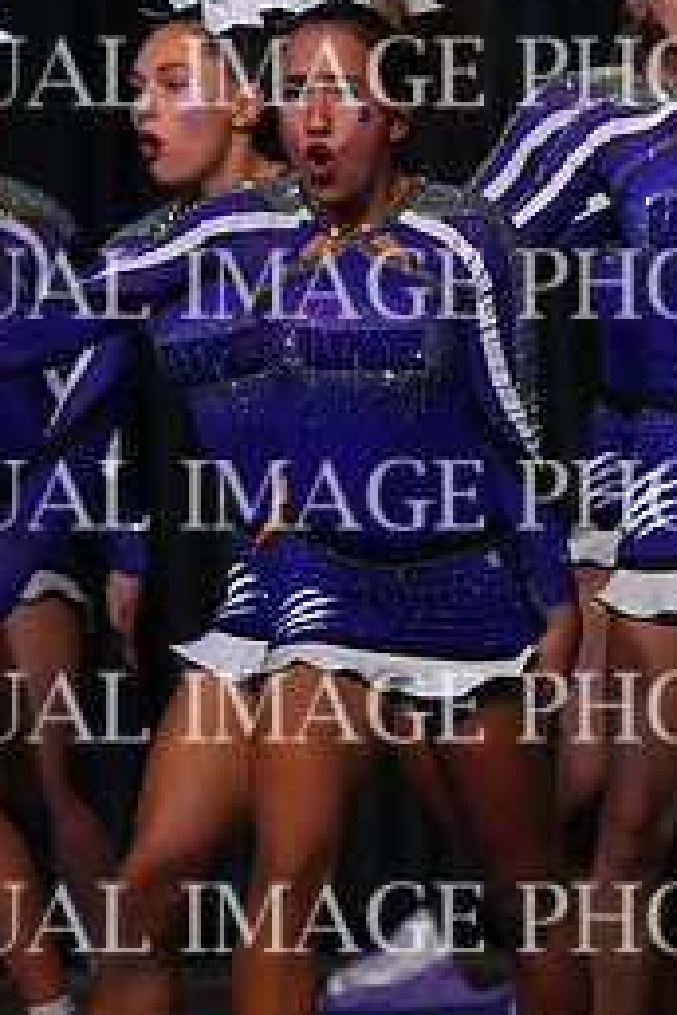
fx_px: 19011
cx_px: 490
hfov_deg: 2.0
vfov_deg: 3.1
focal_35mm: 674
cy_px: 389
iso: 16000
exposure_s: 1/1250
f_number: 5.6
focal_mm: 300
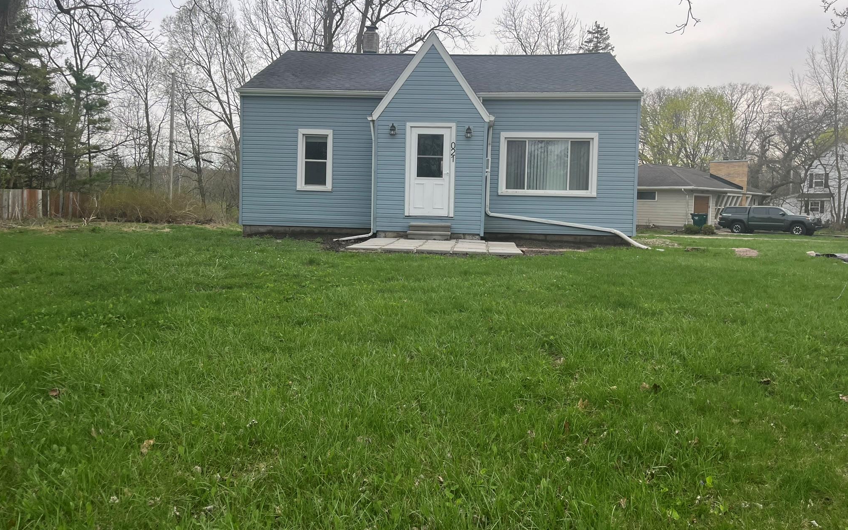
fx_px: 647
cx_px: 428
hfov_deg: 66.5
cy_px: 233
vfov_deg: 44.5
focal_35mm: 28
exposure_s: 1/705
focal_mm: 5.1
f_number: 1.6
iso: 50
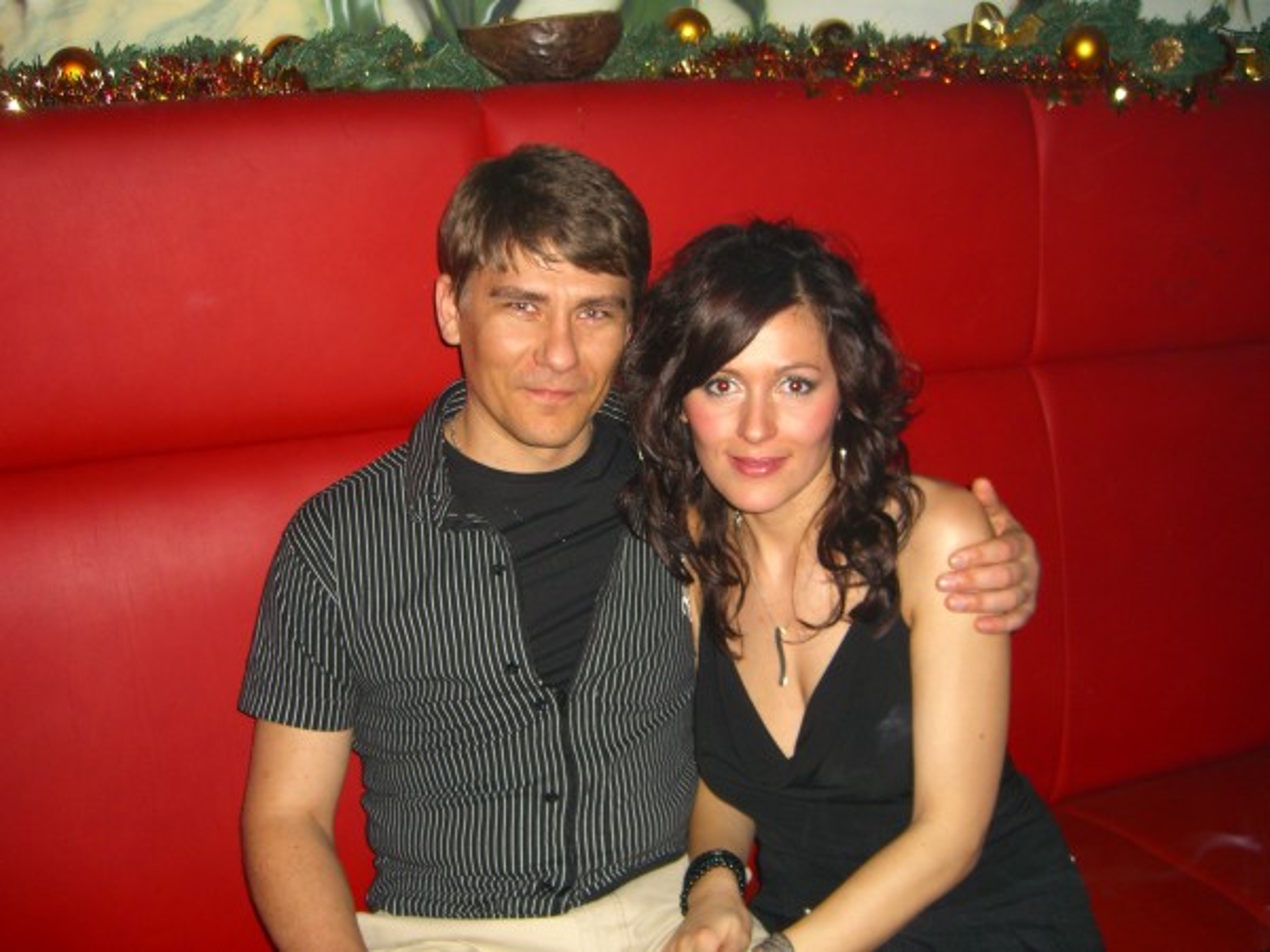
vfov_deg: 37.7
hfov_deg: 49.0
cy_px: 476
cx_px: 635
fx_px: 1394
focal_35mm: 38
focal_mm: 7.9
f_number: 2.8
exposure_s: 1/60
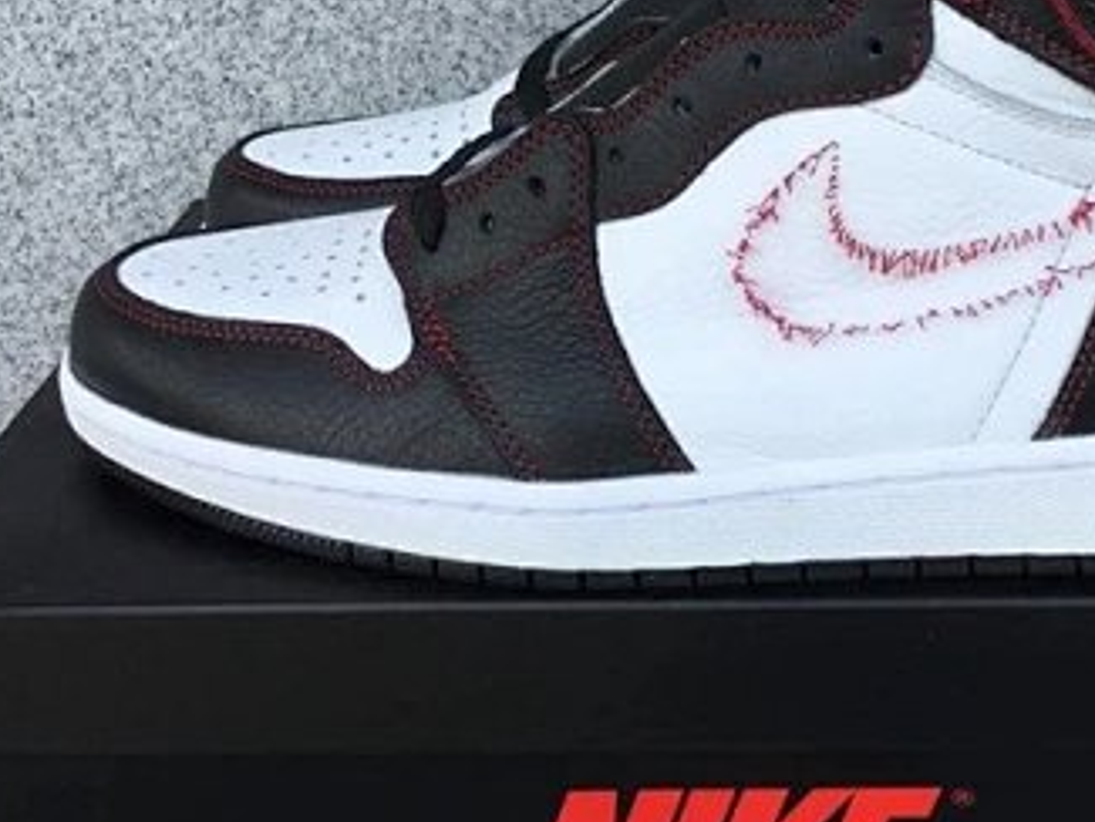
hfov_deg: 31.3
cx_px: 761
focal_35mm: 61
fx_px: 1930
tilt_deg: -21.4
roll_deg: +0.8
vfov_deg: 24.0
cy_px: 296
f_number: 2.4
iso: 25
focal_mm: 3.3
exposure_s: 1/369
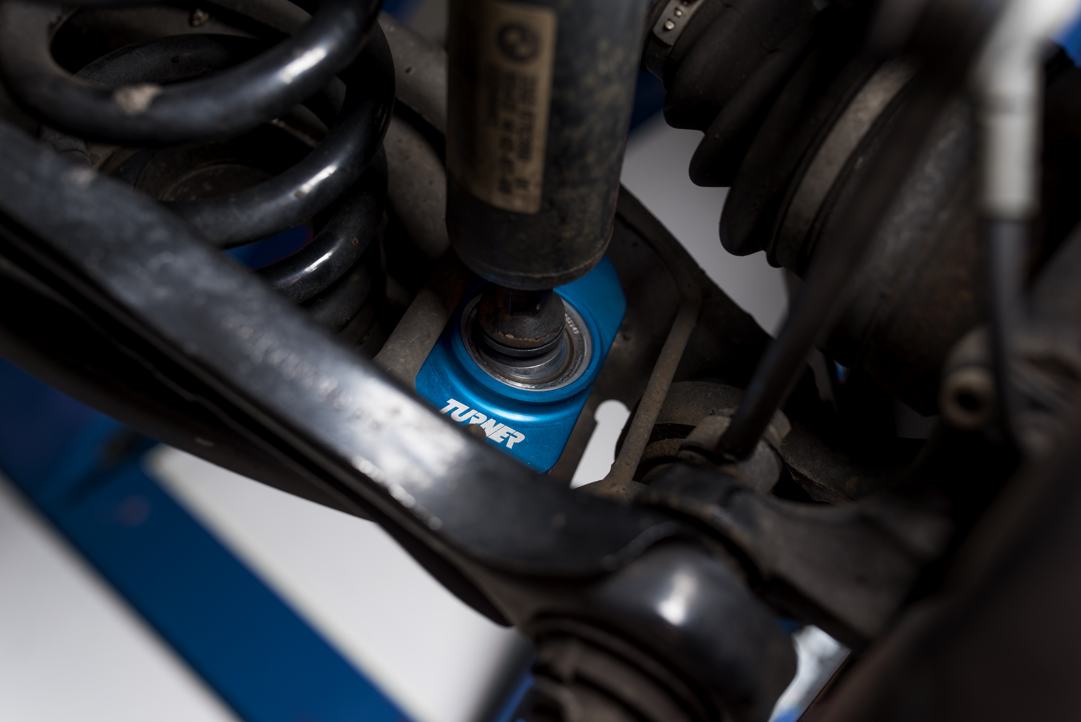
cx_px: 540
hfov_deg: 54.4
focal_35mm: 35
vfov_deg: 37.9
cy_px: 361
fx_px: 1051
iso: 50
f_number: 4.5
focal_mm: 35
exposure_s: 1/125
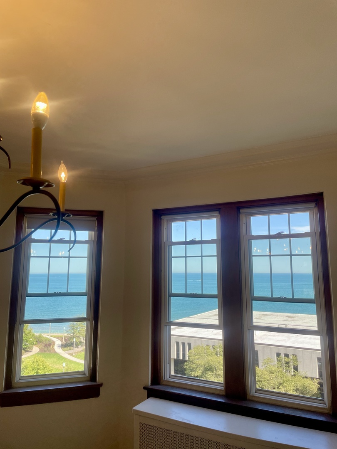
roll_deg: +0.0
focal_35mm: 26
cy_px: 224
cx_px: 168
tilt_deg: +8.1
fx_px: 337
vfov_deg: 67.3
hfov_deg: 53.1
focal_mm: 4.2
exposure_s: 1/564
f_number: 1.6
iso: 32
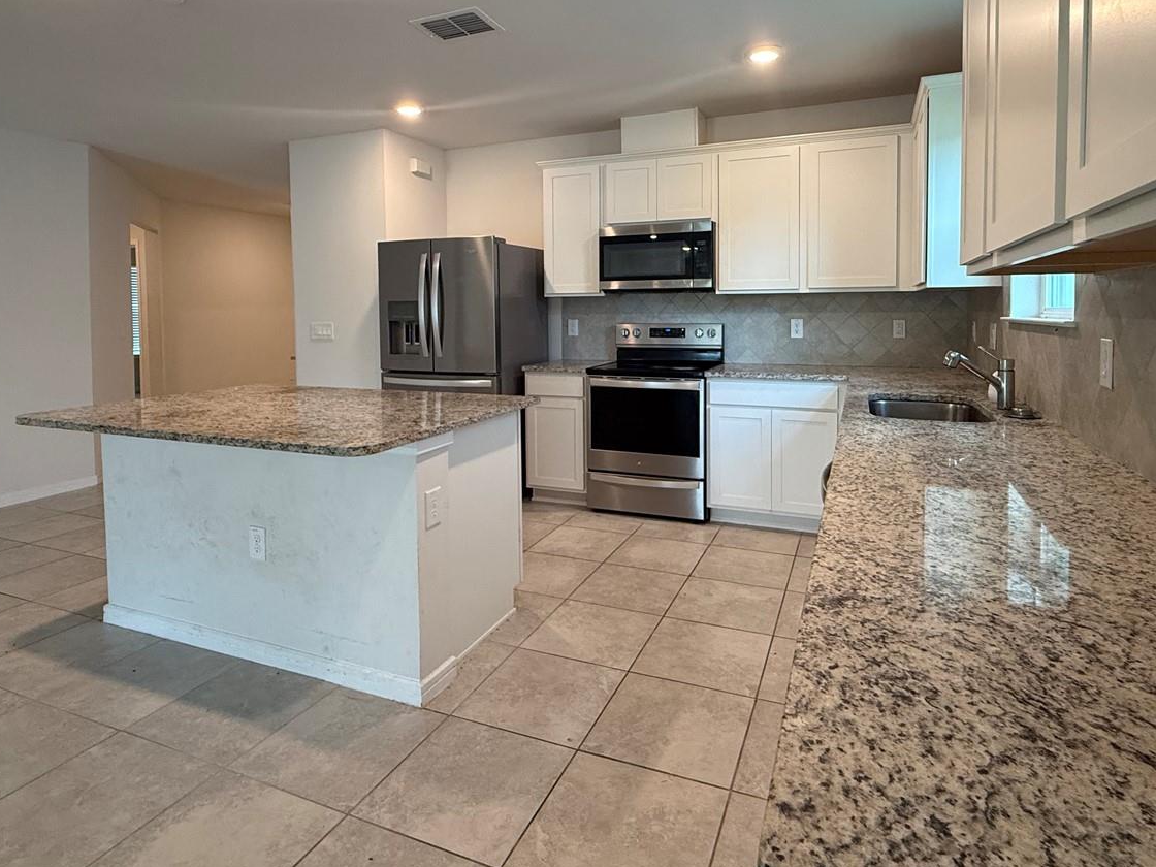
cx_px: 596
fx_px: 668
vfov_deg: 65.2
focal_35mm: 20
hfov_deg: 81.7
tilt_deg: -1.2
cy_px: 335
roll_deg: +0.5
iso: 250
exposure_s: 1/120
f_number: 2.2
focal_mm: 2.22
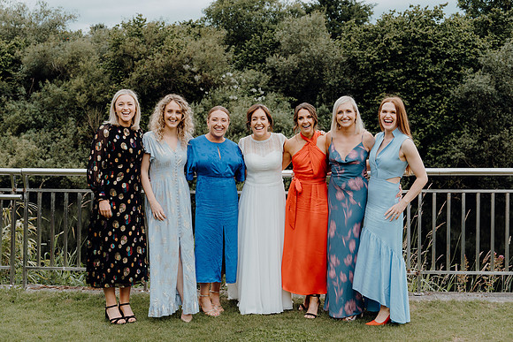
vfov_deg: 24.6
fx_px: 784
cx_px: 256
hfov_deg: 36.2
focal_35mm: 55
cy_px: 171
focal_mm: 55
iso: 125
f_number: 5.6
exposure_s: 1/160
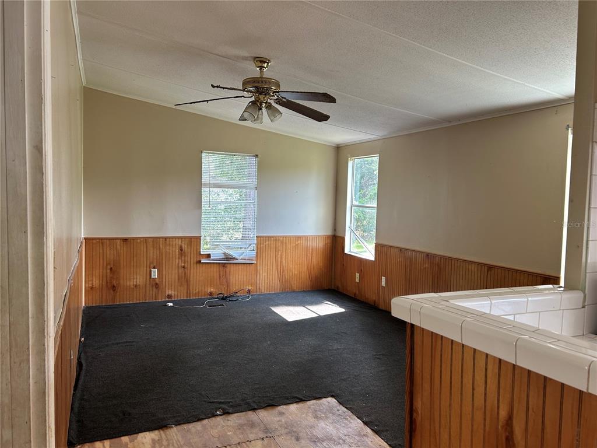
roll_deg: -0.6
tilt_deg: -4.0
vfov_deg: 53.1
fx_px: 448
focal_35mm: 26
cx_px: 298
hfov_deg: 67.3
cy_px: 224
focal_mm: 5.7
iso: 64
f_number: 1.5
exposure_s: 1/121
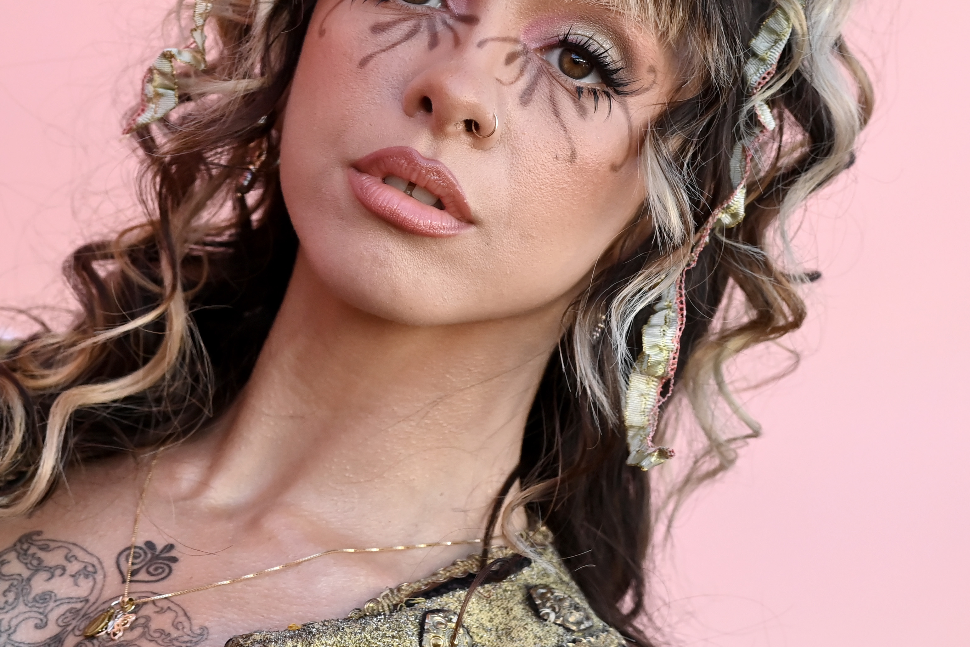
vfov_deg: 2.5
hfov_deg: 3.8
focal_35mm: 542
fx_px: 14603
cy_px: 170
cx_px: 363
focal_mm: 300
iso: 3200
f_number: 6.3
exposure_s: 1/2000
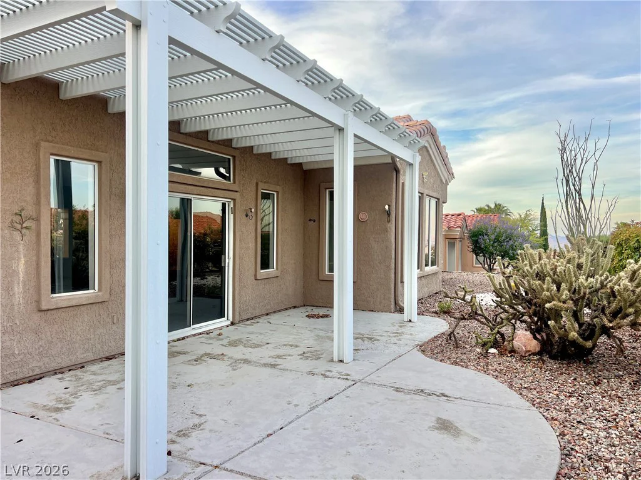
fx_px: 481
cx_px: 320
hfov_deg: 67.3
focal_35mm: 26
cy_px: 240
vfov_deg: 53.1
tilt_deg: -1.9
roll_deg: -0.7
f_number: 1.5
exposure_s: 1/210
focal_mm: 5.7
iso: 50
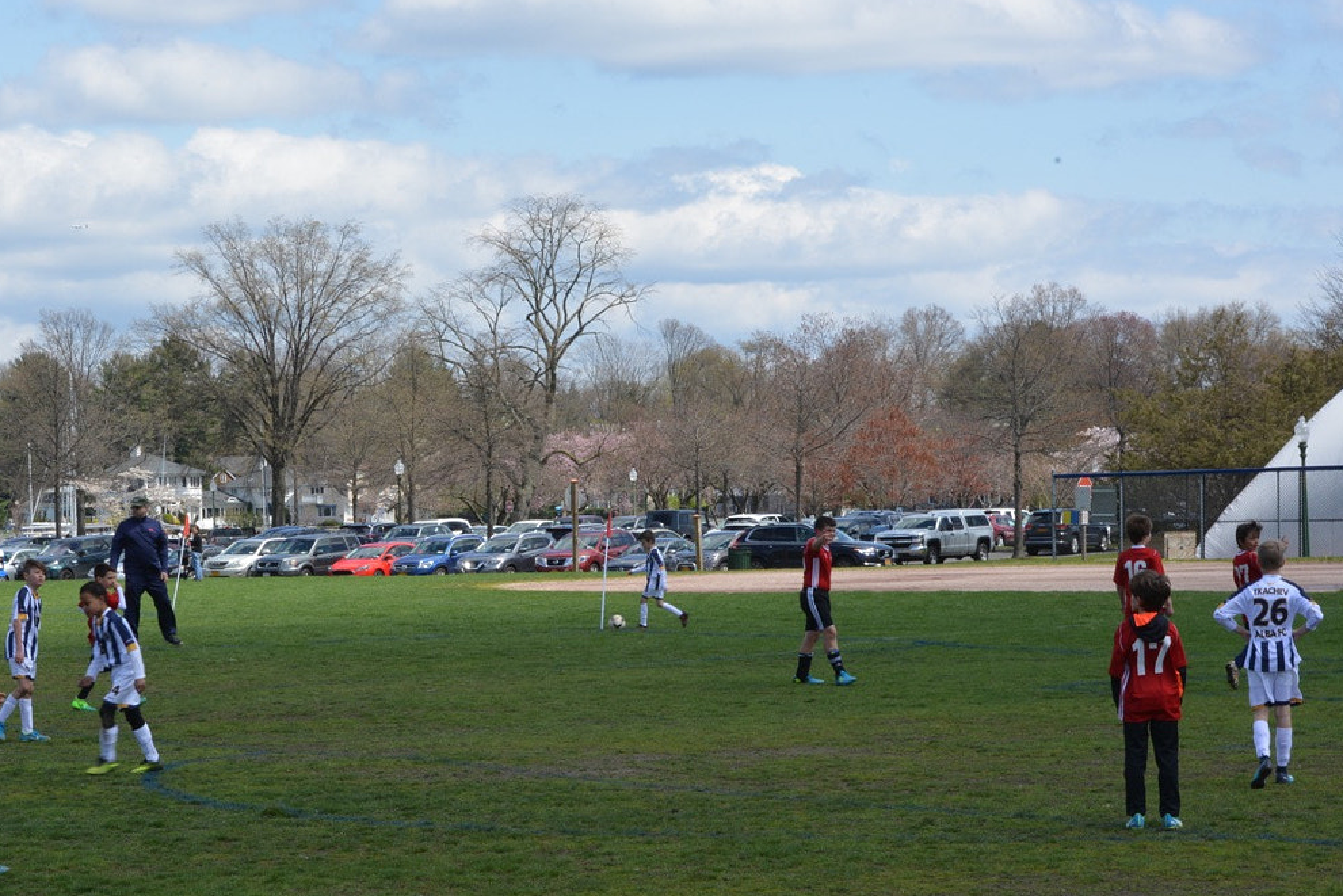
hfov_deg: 18.1
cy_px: 601
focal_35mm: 113
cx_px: 524
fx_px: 4216
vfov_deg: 12.1
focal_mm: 70
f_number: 22
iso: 320
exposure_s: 1/80
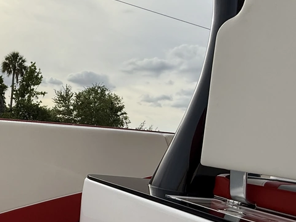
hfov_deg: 46.0
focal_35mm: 35
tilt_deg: -3.9
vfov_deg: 39.8
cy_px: 162
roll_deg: -11.0
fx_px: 299
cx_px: 14
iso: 50
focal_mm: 2.22
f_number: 2.2
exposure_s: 1/2237
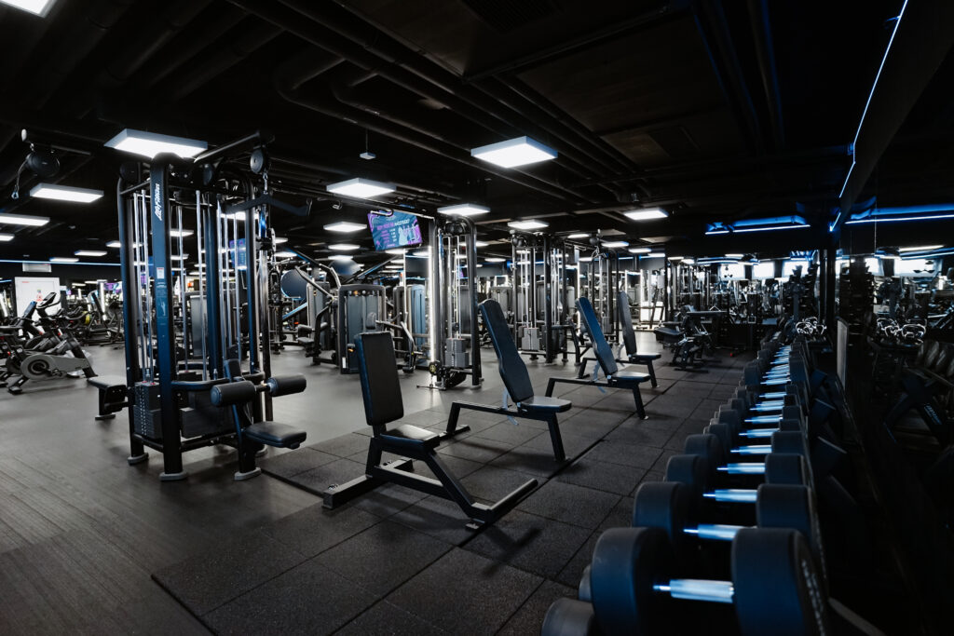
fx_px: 451
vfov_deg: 70.5
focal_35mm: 17
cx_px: 477
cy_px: 318
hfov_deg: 93.3
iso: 1250
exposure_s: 1/125
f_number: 2.8
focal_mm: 17
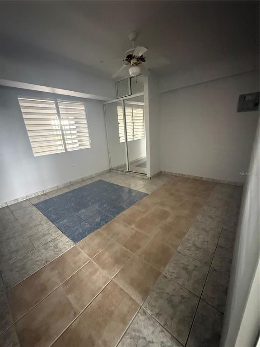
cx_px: 130
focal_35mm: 14
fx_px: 140
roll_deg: +3.1
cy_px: 174
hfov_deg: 85.7
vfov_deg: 102.1
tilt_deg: -16.4
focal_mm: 2.22
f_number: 2.2
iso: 1600
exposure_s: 1/51
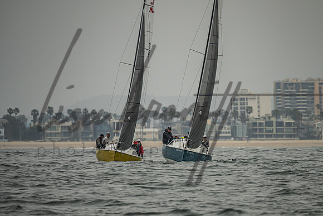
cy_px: 123
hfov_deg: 3.8
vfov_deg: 2.5
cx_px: 191
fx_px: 4925
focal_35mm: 549
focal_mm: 400
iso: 280
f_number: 5.6
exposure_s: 1/4000
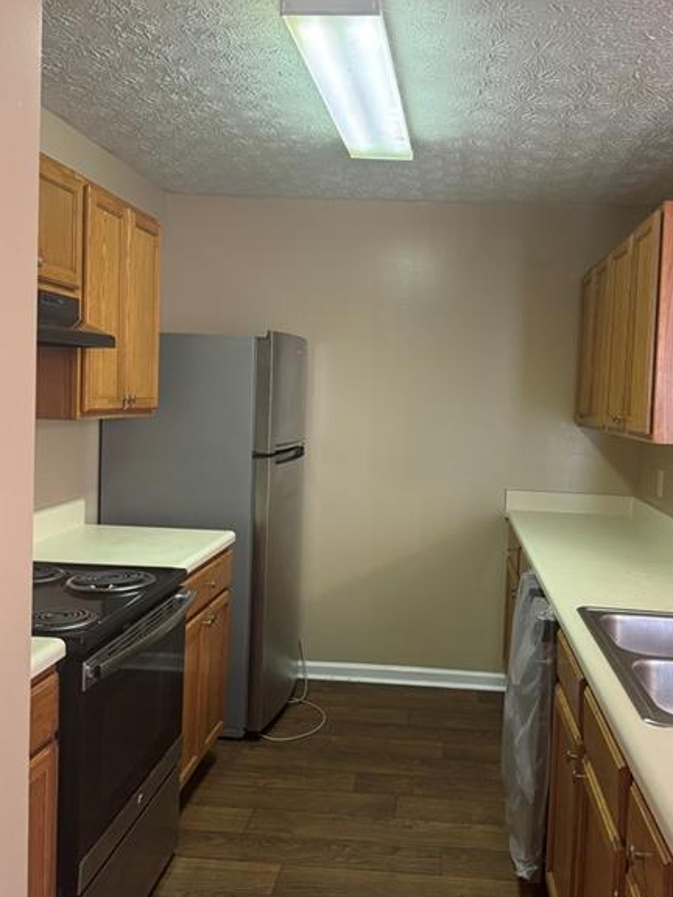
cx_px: 397
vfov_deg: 56.8
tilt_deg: -3.1
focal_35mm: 32
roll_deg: -2.2
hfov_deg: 44.0
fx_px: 830
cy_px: 434
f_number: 1.78
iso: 400
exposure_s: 1/60
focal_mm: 6.76
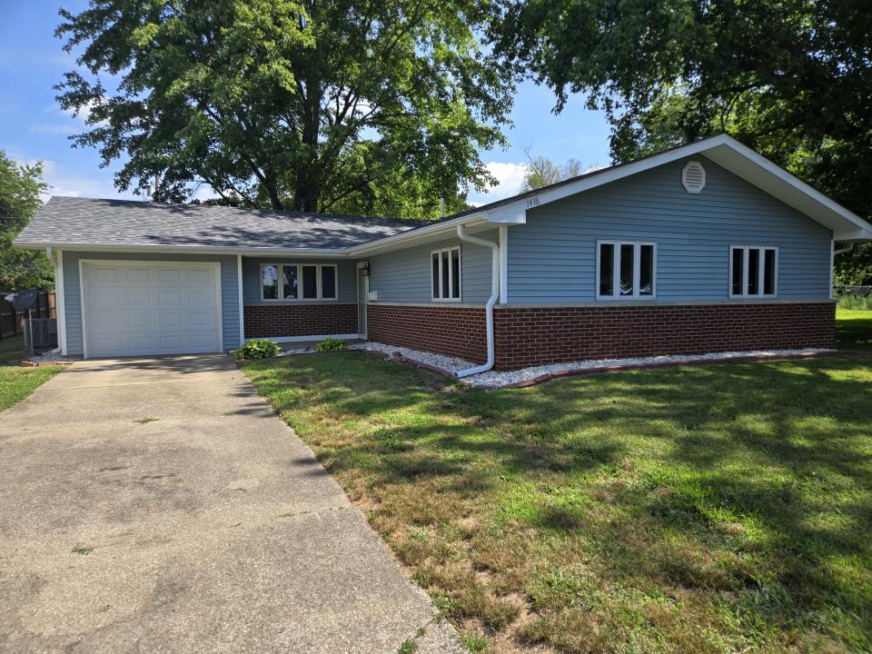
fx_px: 579
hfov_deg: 73.9
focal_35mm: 23
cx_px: 436
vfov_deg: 58.9
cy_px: 327
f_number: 1.8
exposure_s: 1/957
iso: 25
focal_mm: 5.4
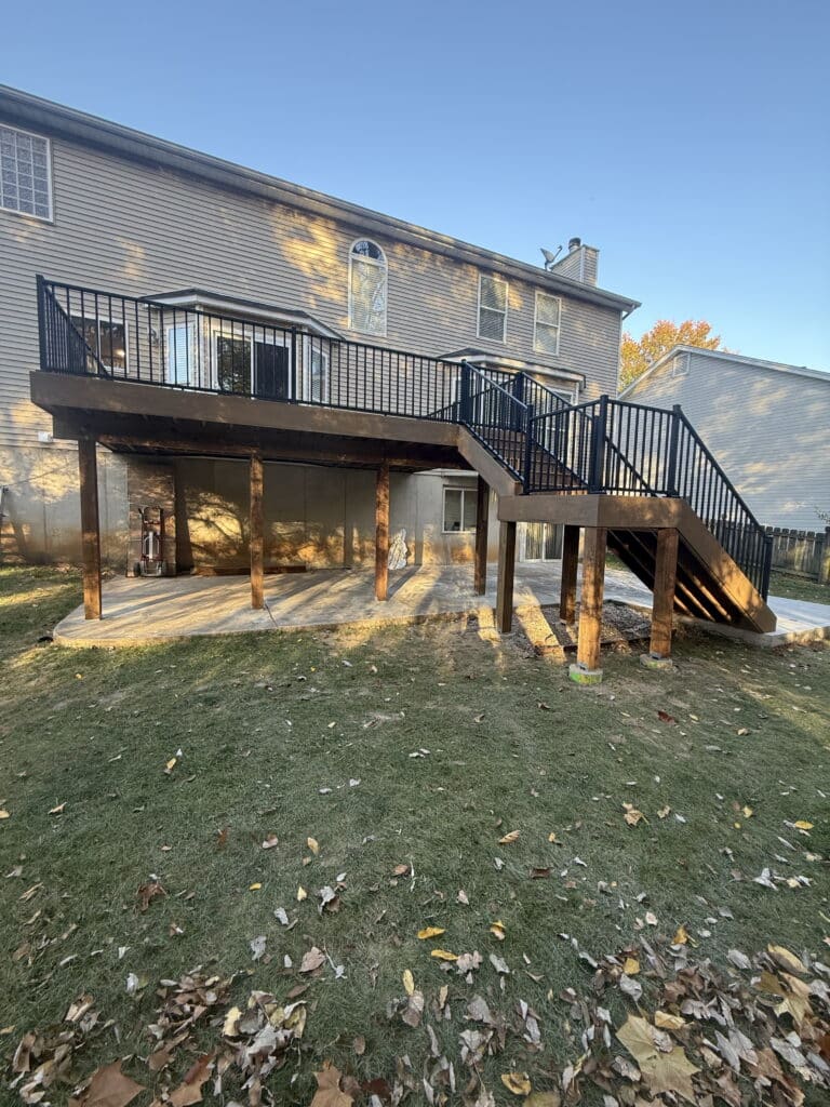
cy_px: 554
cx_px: 415
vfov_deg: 102.1
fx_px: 448
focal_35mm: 14
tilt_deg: -2.1
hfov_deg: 85.7
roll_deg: -2.4
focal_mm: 2.22
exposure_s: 1/99
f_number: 2.2
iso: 64
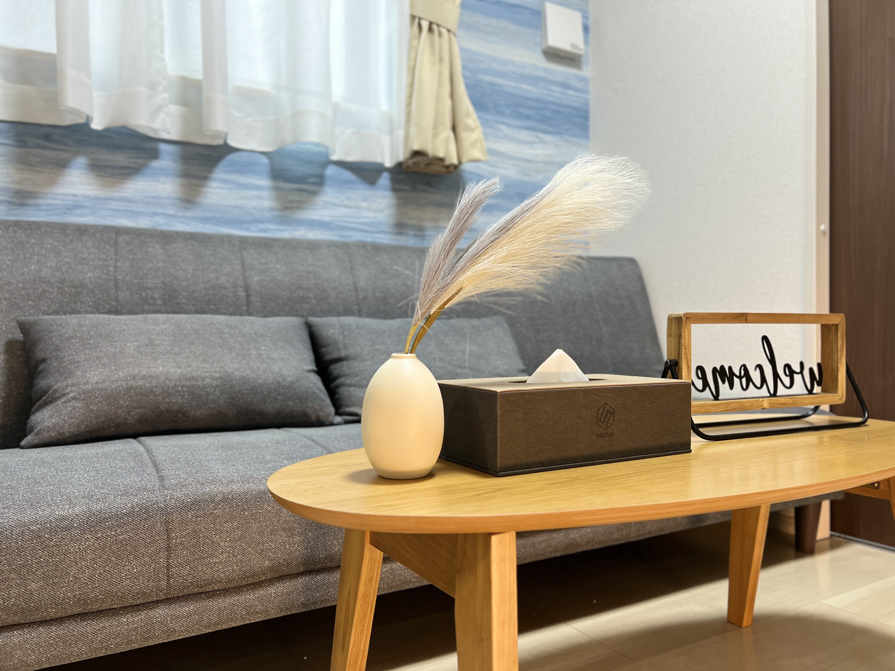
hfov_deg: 67.3
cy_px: 336
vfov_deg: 53.1
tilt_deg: -0.9
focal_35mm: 26
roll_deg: +0.4
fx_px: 672
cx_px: 448
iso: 100
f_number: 1.5
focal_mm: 5.7
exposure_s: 1/50
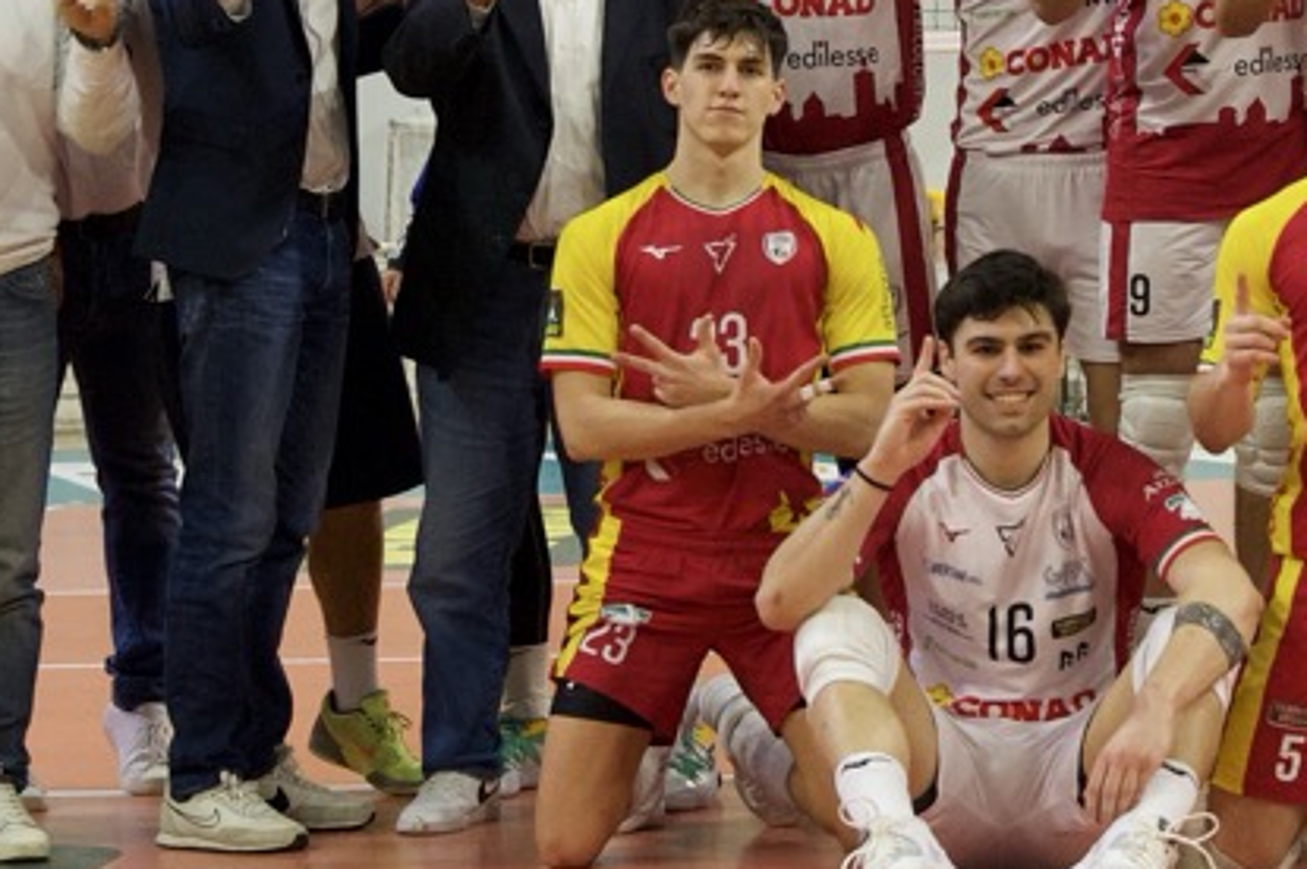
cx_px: 1039
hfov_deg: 14.4
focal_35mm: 142
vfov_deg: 9.6
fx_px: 5151
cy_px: 324
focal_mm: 46
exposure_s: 1/1000
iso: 5000
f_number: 4
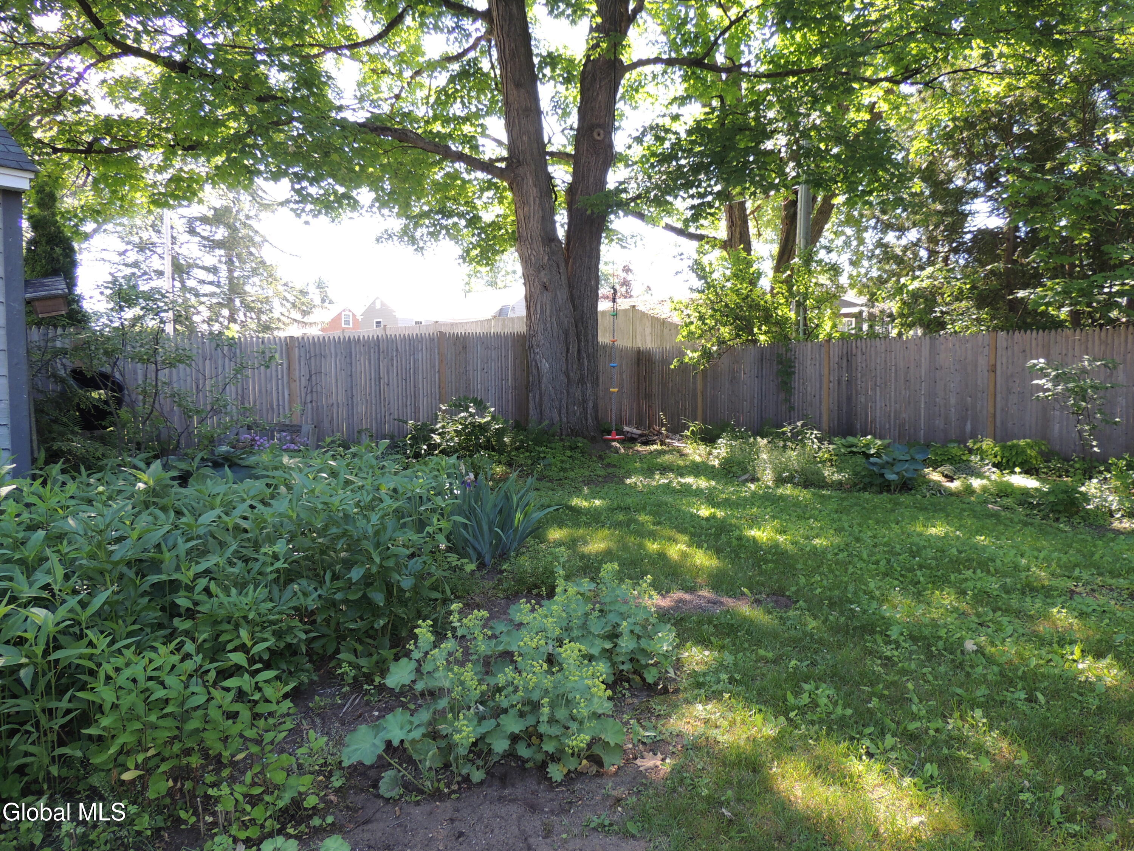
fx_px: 786
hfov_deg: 71.6
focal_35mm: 24
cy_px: 426
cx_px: 567
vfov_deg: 56.8
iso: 100
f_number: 3
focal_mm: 4.3
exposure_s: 1/80
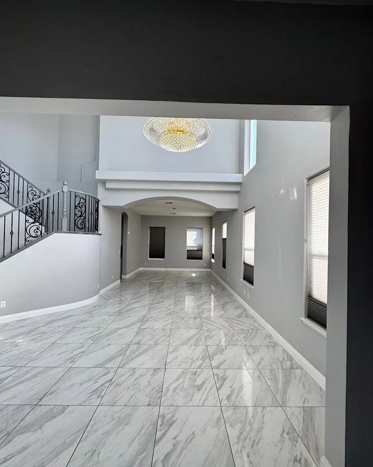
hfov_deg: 84.0
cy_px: 241
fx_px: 207
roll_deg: -2.3
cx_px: 186
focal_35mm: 15
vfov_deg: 96.8
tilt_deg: +0.5
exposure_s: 1/136
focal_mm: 2.22
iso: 40
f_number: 2.2
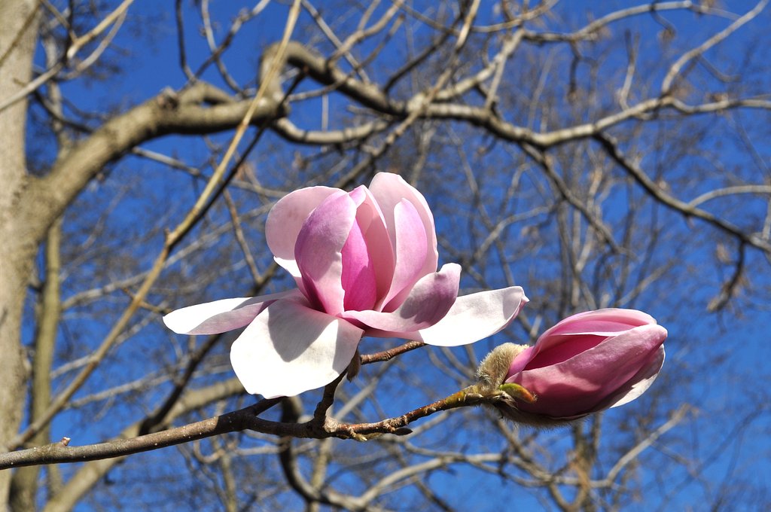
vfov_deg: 20.6
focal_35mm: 66
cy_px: 256
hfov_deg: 30.5
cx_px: 386
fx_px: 1412
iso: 200
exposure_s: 1/500
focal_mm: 44
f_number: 11
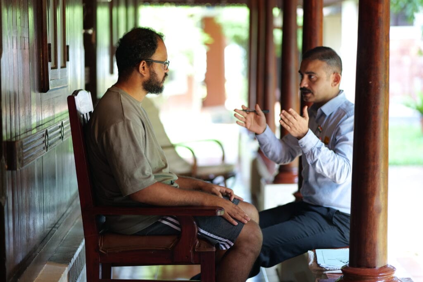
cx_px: 212
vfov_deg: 16.1
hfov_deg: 23.9
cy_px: 141
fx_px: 999
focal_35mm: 85
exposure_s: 1/100
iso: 160
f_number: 1.8
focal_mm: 85
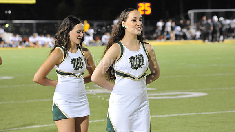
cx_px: 117
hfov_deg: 13.6
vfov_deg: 7.7
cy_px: 63
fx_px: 985
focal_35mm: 158
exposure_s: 1/125
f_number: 6.3
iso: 6400
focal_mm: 150
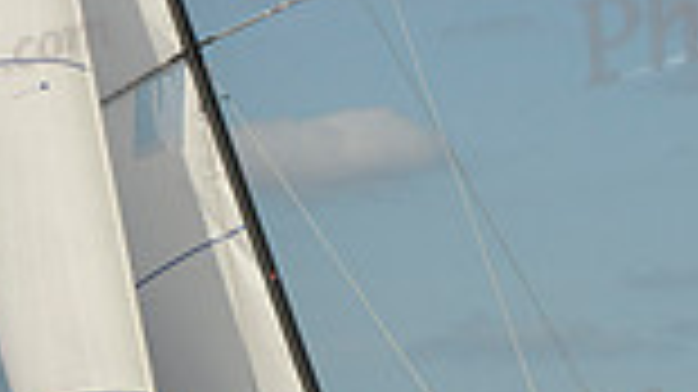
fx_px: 5790
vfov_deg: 3.8
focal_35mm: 313
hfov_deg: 6.9
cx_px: 347
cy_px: 683
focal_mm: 80
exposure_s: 1/1000
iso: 400
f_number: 14
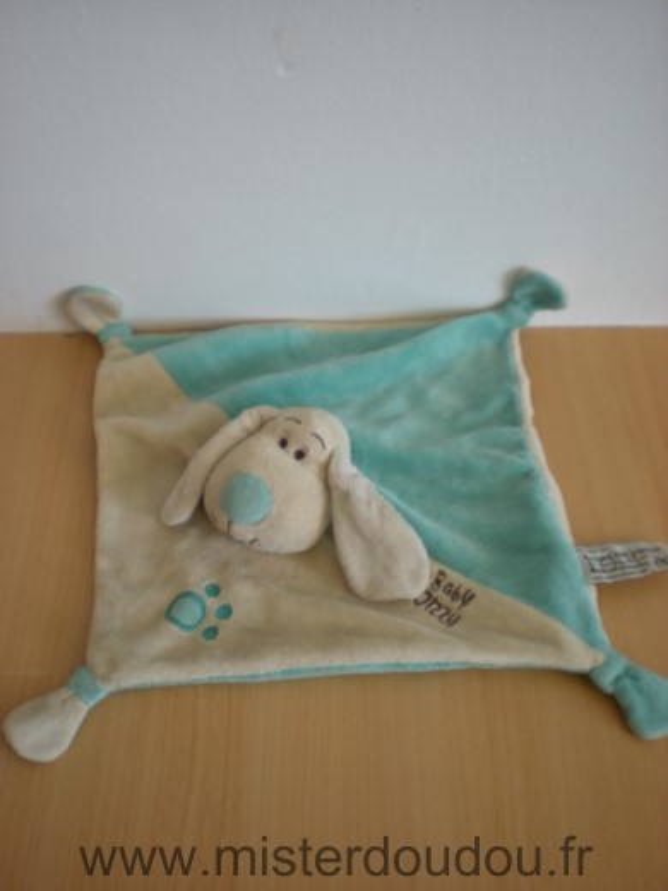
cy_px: 446
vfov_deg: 49.0
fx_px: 978
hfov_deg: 37.7
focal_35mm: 38
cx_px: 334
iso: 160
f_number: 3.1
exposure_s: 1/71.5
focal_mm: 6.3
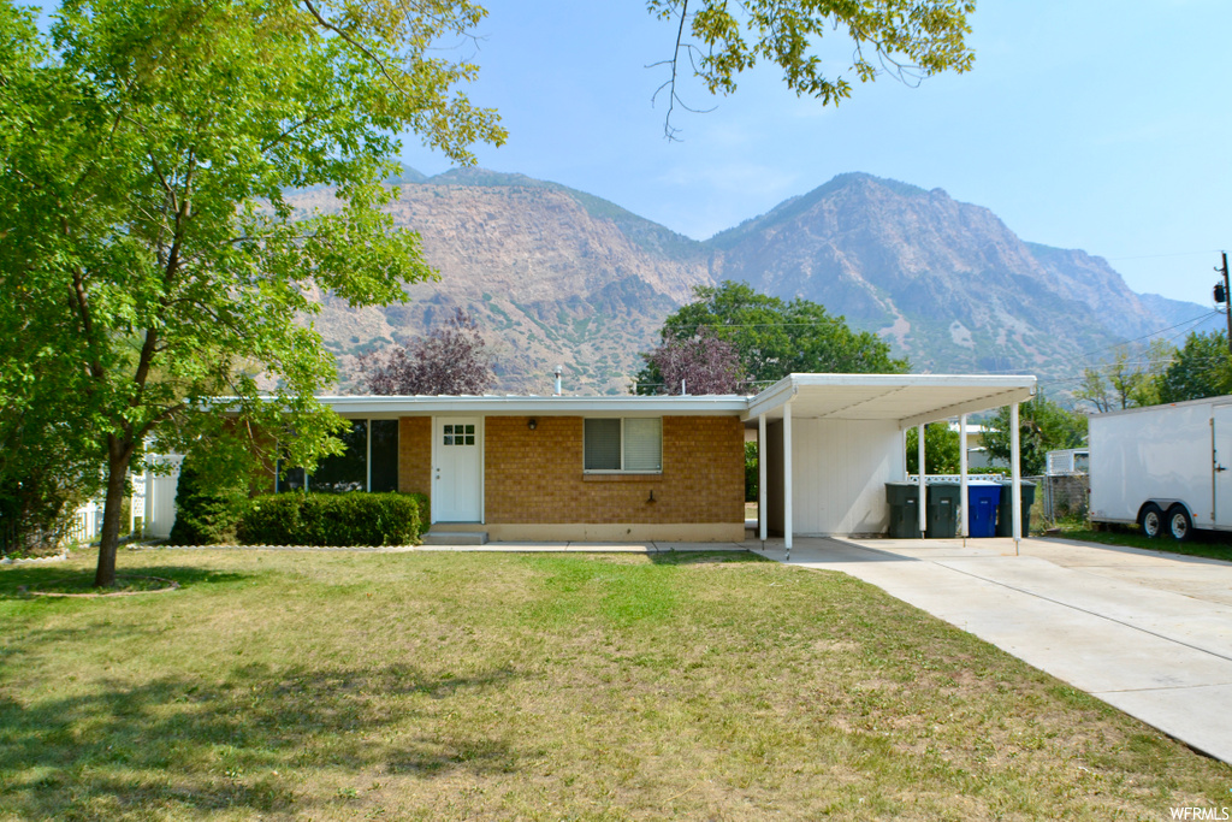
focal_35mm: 33
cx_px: 616
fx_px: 1129
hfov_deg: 57.2
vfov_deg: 40.0
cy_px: 411
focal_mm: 22
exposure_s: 1/250
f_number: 8
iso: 100
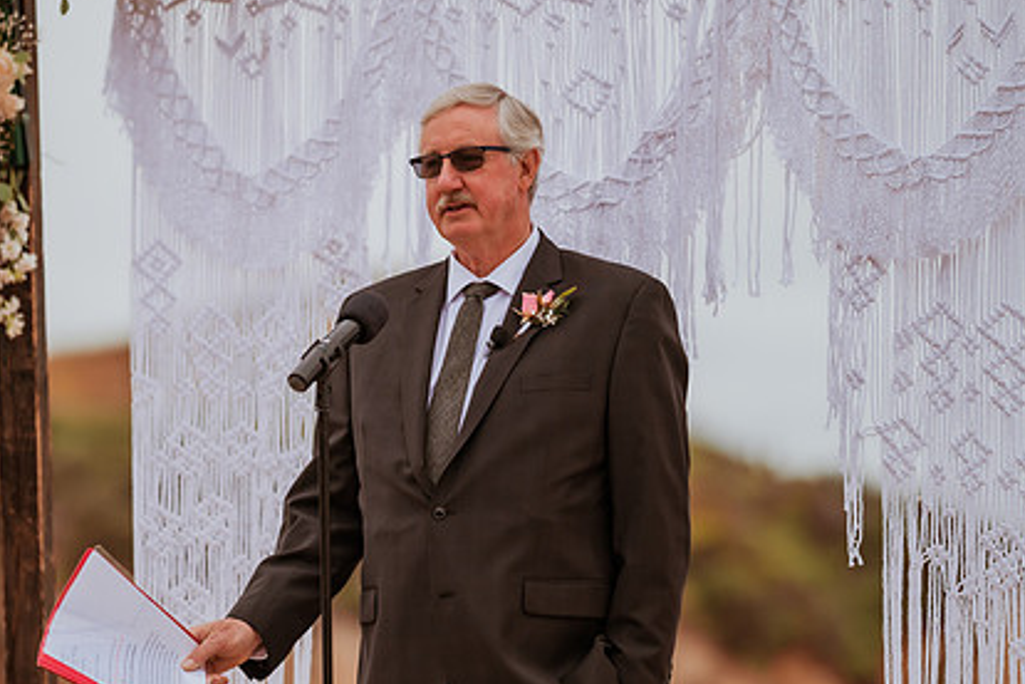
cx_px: 337
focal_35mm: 189
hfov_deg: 10.9
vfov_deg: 7.3
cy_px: 300
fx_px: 5381
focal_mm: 135
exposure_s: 1/3200
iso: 500
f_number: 1.8
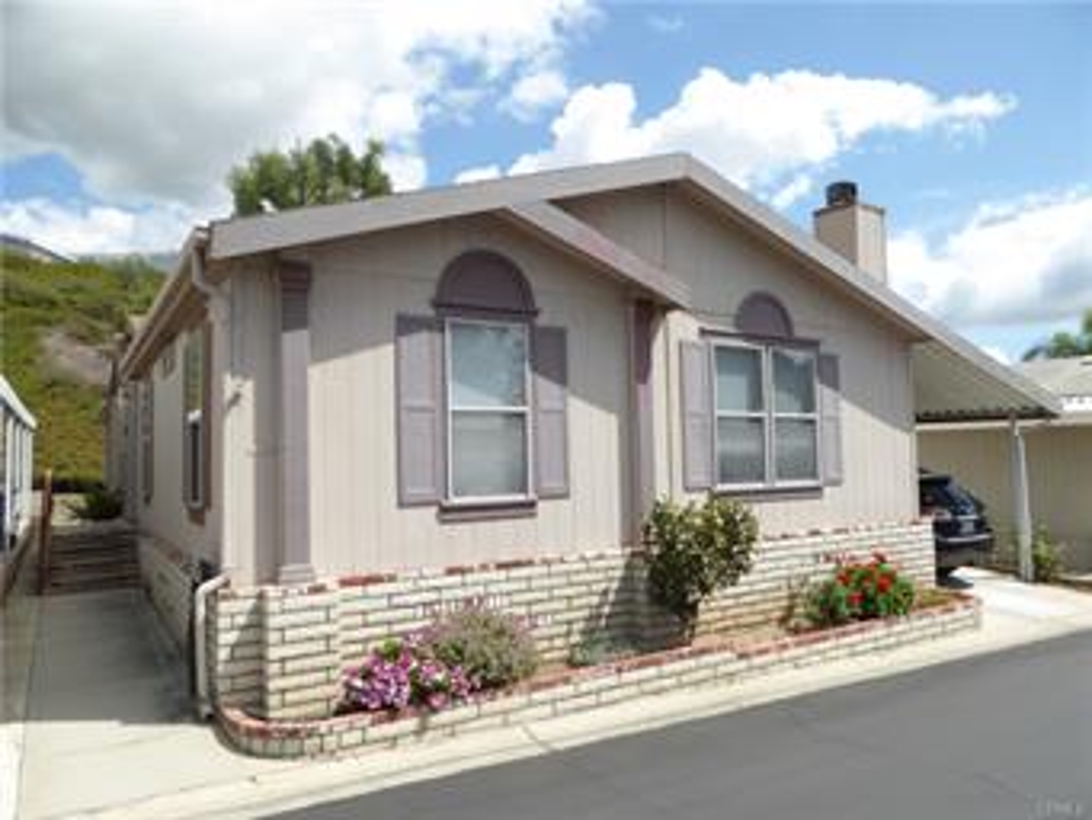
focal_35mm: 24
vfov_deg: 56.8
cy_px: 410
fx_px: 757
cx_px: 546
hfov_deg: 71.6
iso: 100
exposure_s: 1/640
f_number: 4
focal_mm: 4.3
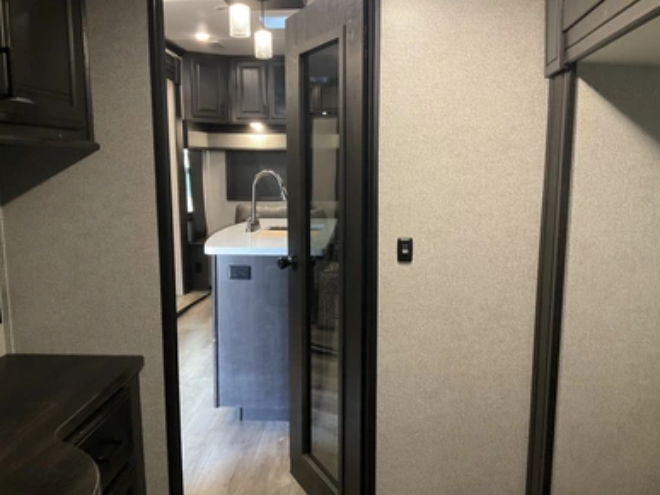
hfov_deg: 60.0
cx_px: 338
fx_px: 572
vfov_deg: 46.8
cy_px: 248
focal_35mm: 30
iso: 320
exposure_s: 1/38
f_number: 1.8
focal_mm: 3
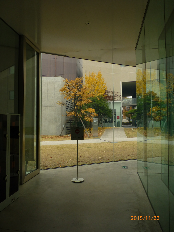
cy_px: 116
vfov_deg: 71.6
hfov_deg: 56.8
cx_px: 87
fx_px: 161
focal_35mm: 24
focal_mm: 4.3
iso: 100
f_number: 4
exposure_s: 1/200
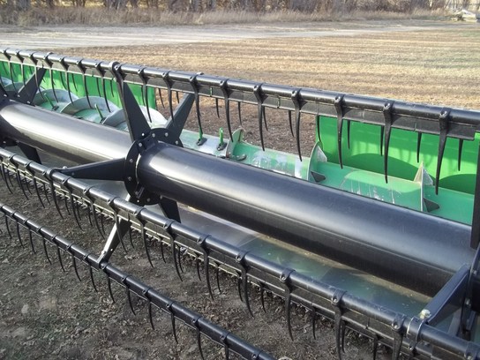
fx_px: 444
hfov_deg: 56.8
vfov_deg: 44.2
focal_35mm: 32
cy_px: 180
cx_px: 240
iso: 64
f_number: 2.9
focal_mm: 5.7
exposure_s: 1/80
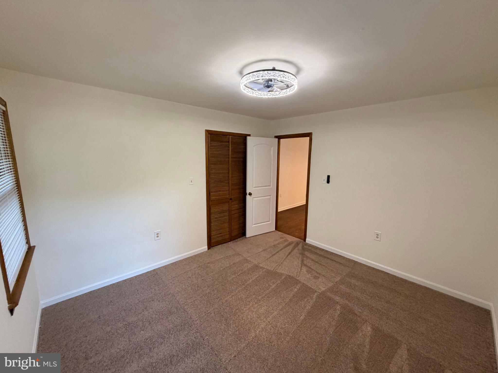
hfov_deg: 102.1
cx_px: 249
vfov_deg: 85.7
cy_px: 186
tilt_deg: -9.2
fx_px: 201
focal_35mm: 14
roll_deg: -0.8
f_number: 2.2
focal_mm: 2.22
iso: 200
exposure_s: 1/60
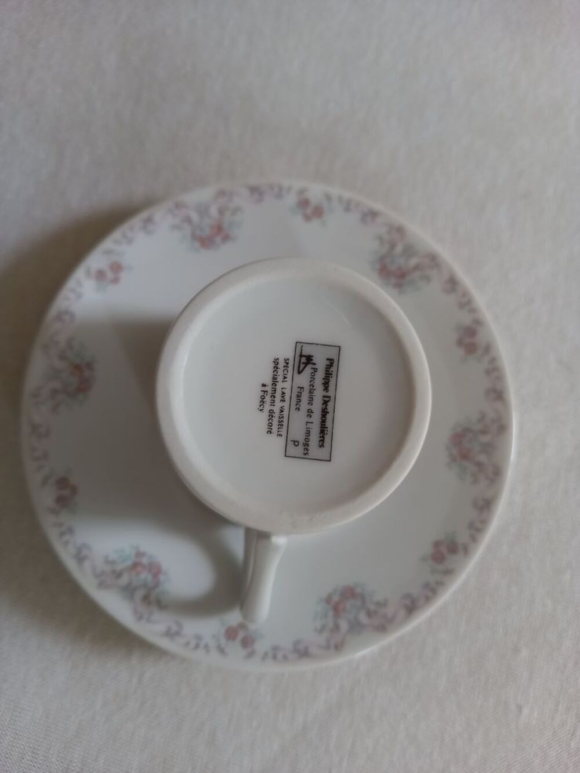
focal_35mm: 25
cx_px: 290
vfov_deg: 69.4
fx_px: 558
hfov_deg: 54.9
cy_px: 386
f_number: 2
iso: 160
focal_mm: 4.6
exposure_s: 1/50
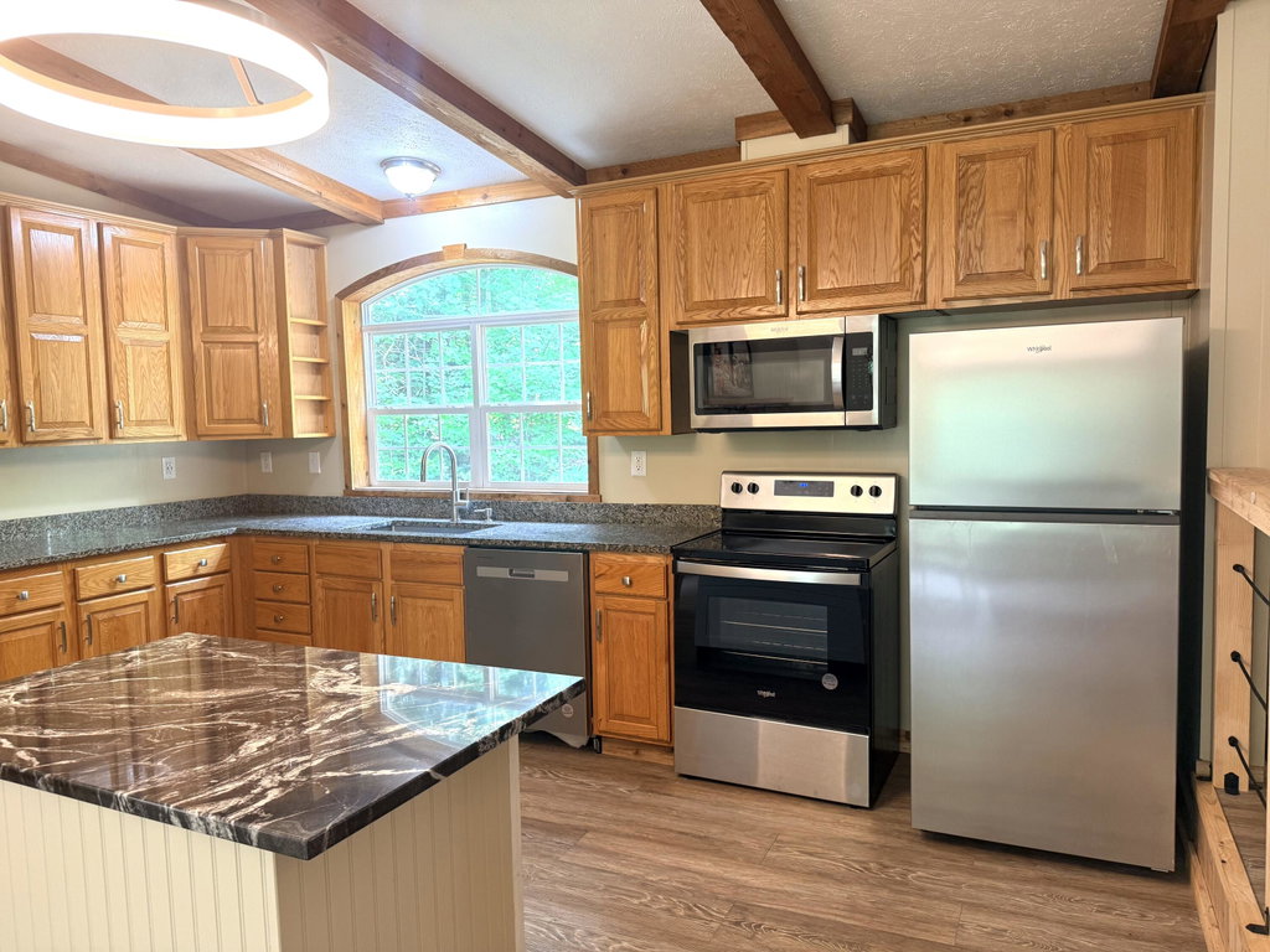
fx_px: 881
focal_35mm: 24
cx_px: 635
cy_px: 476
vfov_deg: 56.8
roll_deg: +1.3
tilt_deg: -4.0
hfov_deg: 71.6
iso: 125
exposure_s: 1/60
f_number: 1.78
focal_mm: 6.76
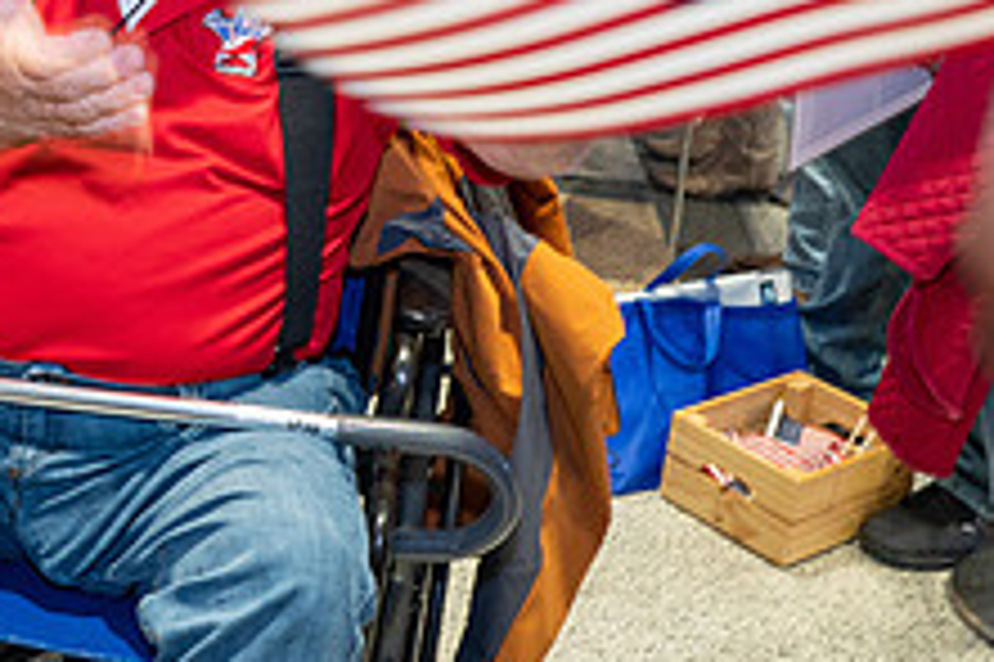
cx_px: 90
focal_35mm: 63
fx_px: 1738
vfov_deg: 21.1
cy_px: 81
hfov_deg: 30.4
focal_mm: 24
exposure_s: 1/40
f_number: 4.5
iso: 1400
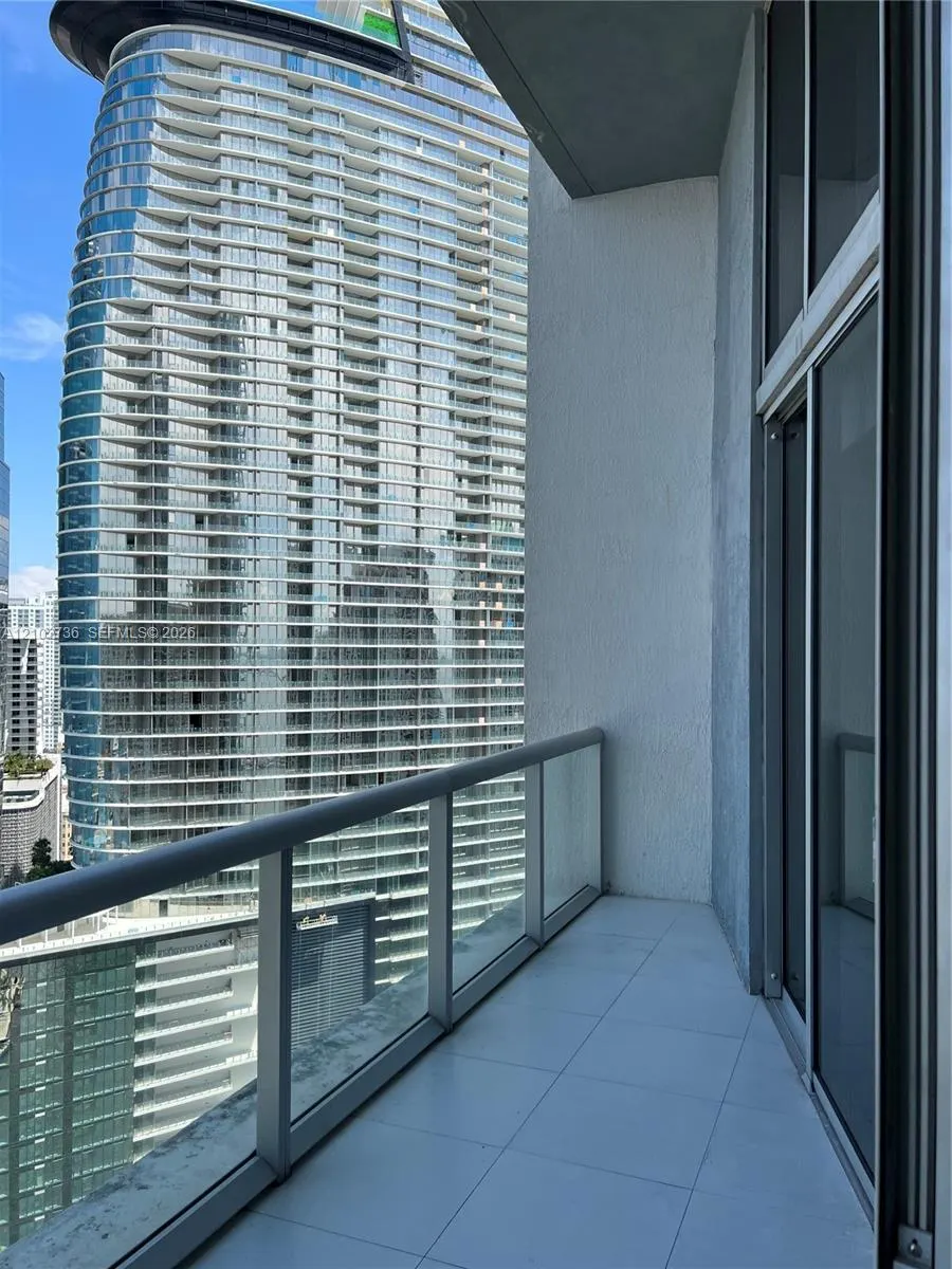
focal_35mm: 26
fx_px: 953
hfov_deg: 53.1
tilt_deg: +1.2
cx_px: 476
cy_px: 634
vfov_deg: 67.3
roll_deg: -0.7
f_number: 1.5
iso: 50
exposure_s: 1/2762
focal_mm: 5.7
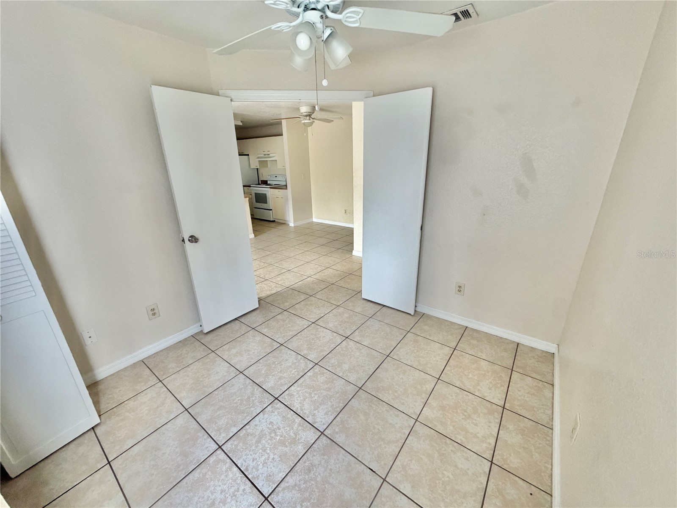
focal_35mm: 14
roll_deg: +2.1
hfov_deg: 102.1
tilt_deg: -19.6
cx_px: 338
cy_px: 254
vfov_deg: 85.7
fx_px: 274
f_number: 2.2
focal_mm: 2.22
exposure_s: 1/121
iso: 320
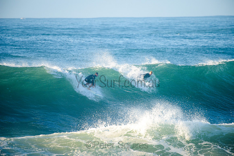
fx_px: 3251
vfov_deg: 2.8
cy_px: 78
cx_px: 117
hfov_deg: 4.1
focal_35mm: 500
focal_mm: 500
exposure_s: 1/1600
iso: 400
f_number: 5.6
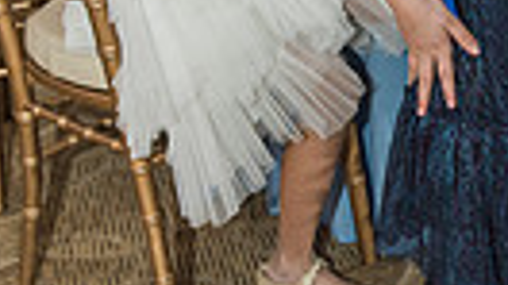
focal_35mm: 125
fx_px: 1682
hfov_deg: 16.7
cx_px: 543
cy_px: -89
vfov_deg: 9.5
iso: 1000
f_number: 4
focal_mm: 35
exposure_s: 1/100
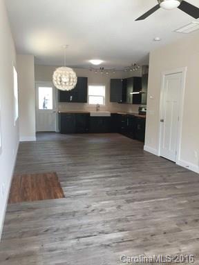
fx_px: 222
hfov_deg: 48.2
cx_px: 100
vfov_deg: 61.7
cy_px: 132
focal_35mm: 29
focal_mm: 4.15
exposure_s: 1/30
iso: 32
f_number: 2.2
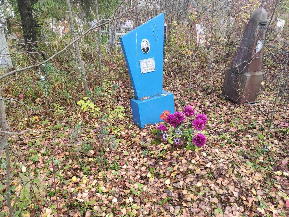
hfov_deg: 67.3
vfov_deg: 53.1
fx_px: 217
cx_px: 144
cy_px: 108
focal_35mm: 26
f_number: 1.75
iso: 112
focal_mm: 4.77
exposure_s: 1/133
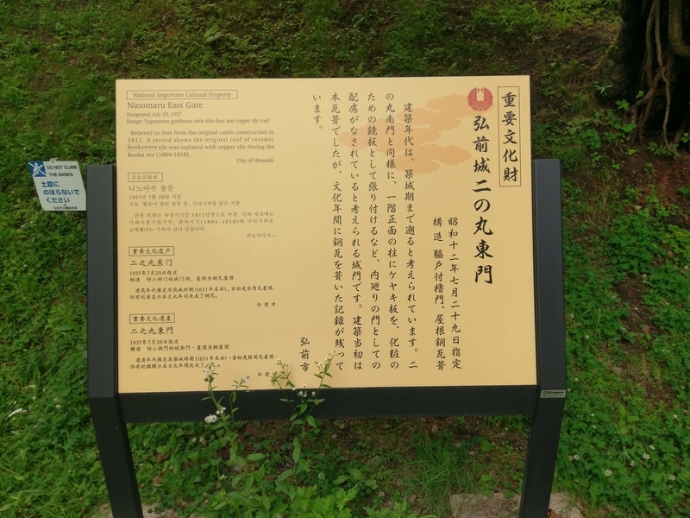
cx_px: 345
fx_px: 518
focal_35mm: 26
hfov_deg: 67.3
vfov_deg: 53.1
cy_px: 259
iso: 100
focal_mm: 4.58
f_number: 1.8
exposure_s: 1/405
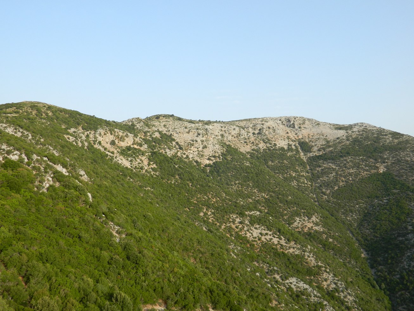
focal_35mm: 31
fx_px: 371
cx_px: 207
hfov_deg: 58.4
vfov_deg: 45.4
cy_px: 156
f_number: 3.2
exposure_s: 1/400
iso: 80
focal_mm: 5.6
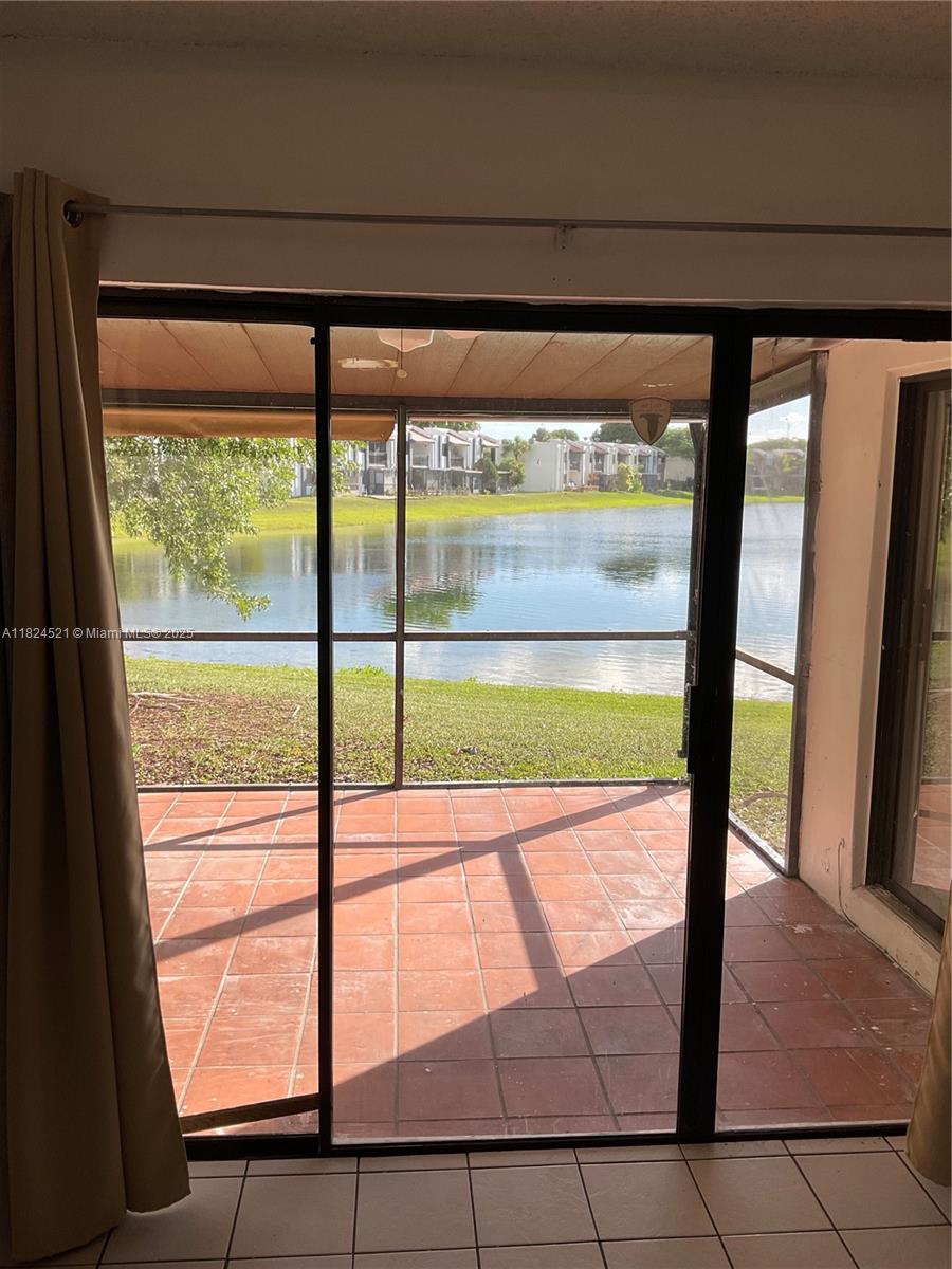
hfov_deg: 48.2
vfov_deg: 61.7
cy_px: 634
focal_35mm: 29
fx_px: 1063
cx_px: 476
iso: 16
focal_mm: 3
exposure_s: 1/504
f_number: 1.8
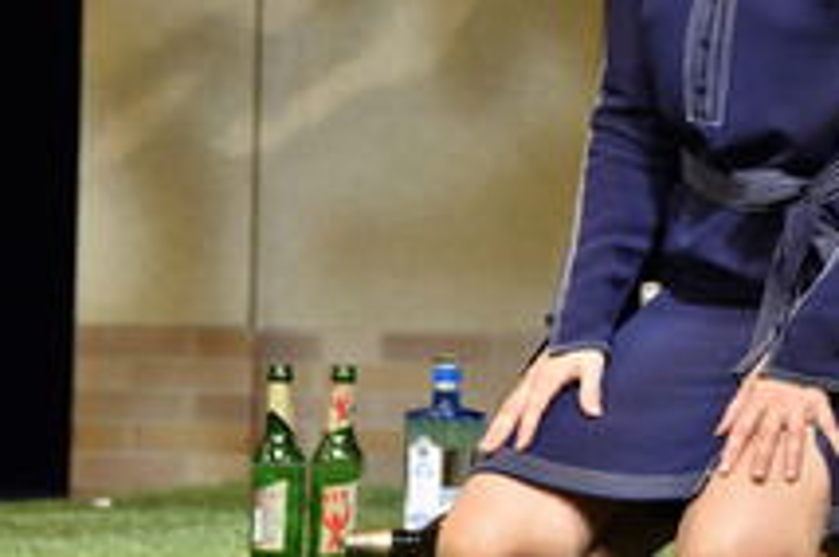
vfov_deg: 3.4
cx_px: 806
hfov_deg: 5.1
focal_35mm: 401
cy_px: 51
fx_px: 9331
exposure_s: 1/160
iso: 1250
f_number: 6.3
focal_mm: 190
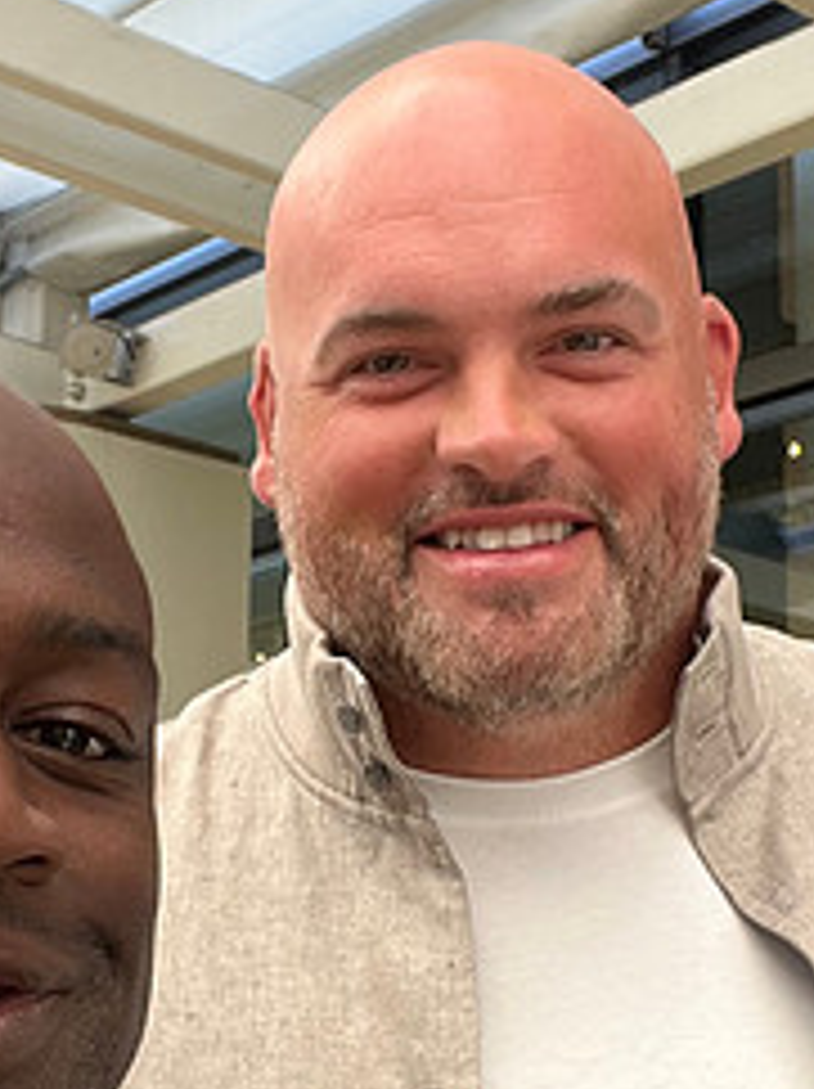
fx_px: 2261
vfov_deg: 26.9
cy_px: 698
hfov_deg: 20.4
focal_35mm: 72
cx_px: 389
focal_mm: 2.71
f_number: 2.2
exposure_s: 1/60
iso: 50
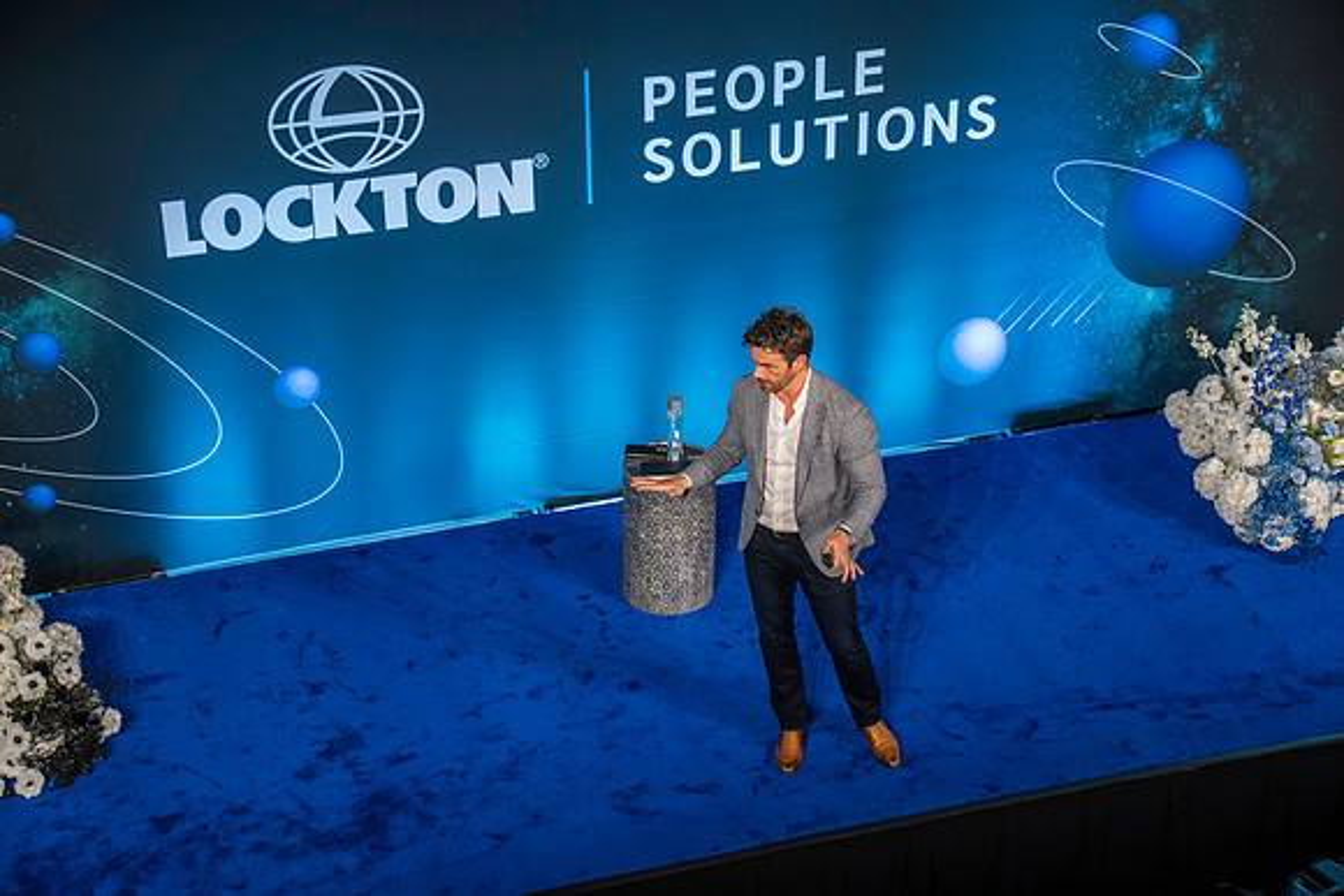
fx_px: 2614
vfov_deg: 19.5
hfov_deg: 28.8
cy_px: 448
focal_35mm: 70
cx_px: 672
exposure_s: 1/200
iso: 2500
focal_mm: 70
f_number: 4.5
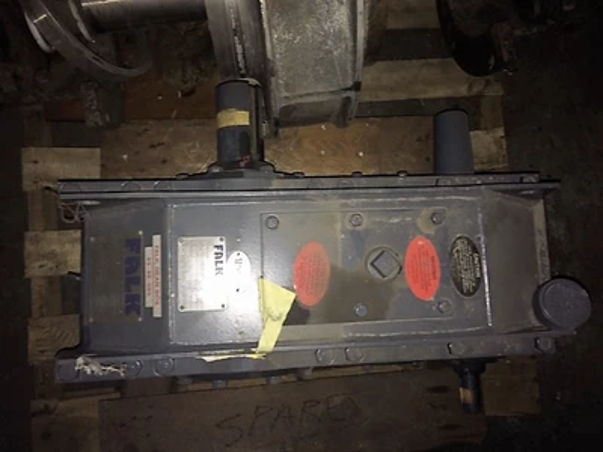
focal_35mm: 29
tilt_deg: -80.5
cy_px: 226
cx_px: 302
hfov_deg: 61.7
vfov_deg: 48.2
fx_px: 505
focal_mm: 4.15
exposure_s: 1/16
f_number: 2.2
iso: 40
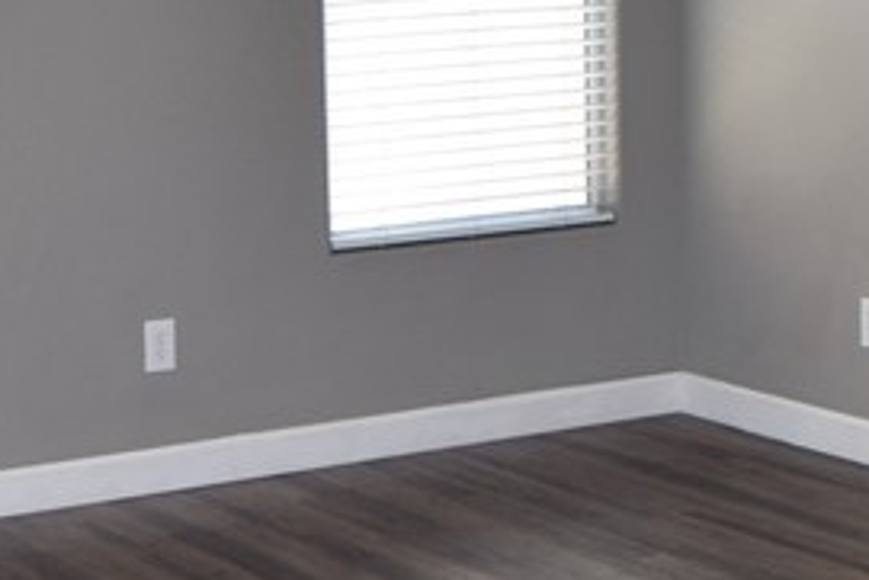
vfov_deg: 12.6
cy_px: 80
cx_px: 436
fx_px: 2608
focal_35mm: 108
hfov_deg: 18.9
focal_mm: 18
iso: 400
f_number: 4
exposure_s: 1/60
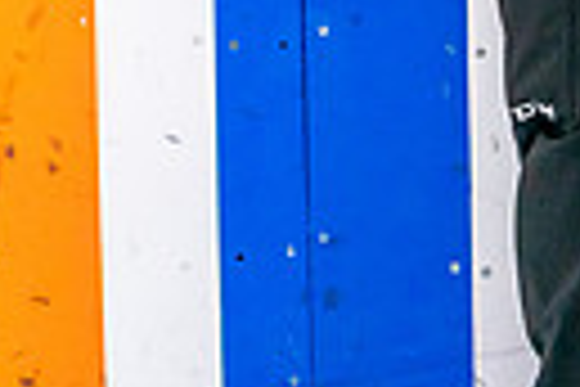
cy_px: -434
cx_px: 1245
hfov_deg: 6.3
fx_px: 5075
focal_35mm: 315
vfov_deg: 4.3
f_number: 2.8
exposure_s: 1/1250
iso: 3200
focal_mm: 70
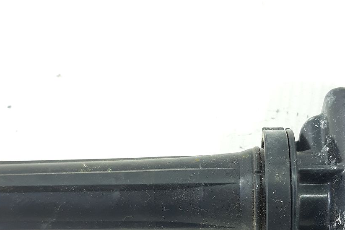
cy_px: 181
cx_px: 203
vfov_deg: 23.1
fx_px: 556
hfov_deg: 34.4
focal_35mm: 58
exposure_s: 1/50
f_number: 1.7
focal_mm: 3.93
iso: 80
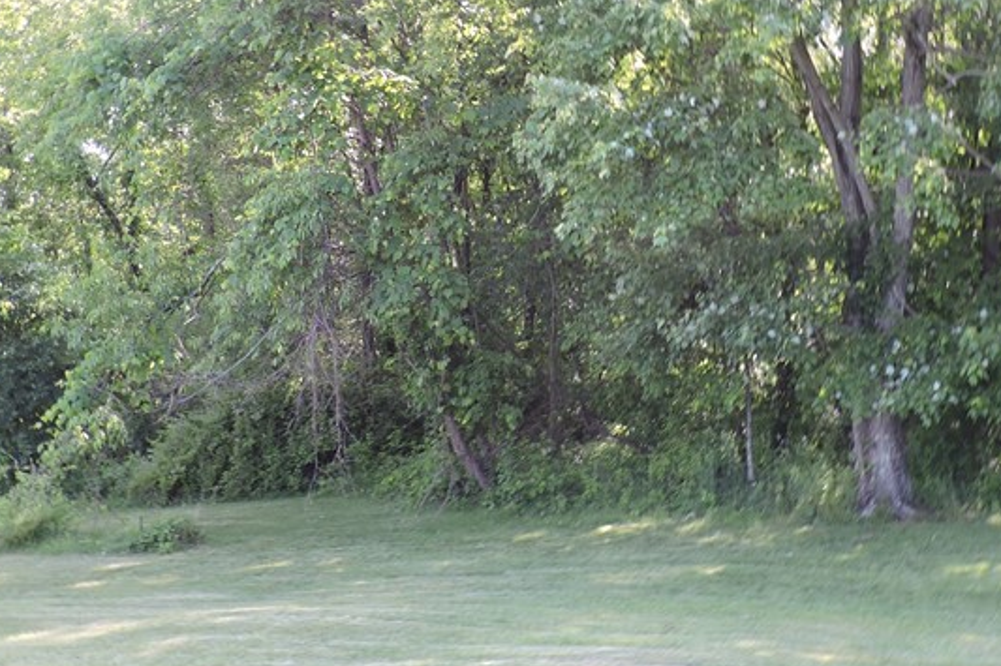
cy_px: 146
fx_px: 1334
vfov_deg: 27.6
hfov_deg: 40.4
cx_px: 695
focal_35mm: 48
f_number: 3
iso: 100
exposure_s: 1/50
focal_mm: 4.3
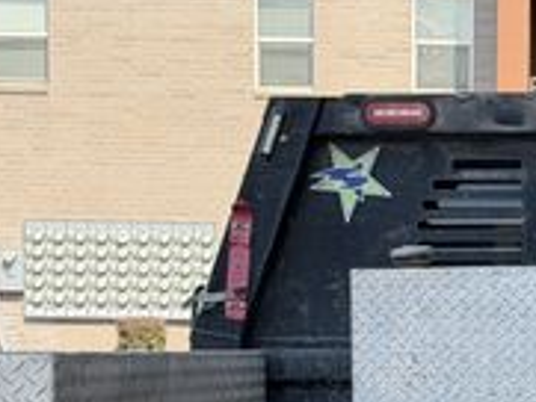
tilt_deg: -2.2
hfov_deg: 11.4
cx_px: 592
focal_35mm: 170
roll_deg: -0.6
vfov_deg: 8.7
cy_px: 458
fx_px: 2634
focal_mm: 6.76
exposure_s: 1/1330
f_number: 1.78
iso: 64
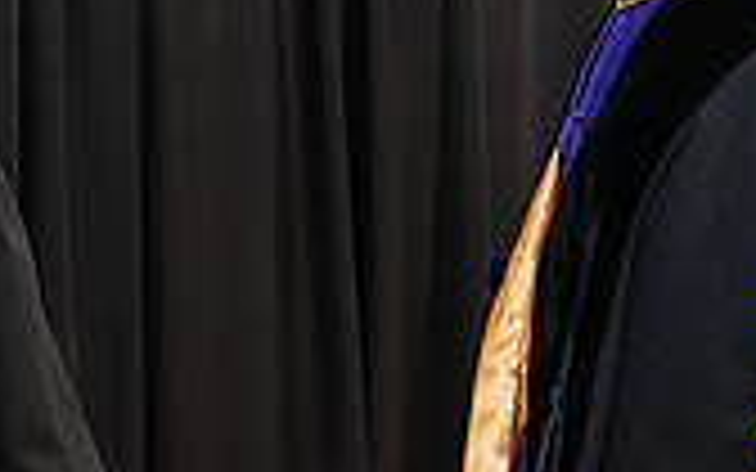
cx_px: 1256
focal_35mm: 232
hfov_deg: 8.8
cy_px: 196
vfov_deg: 5.7
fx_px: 4780
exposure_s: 1/125
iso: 2500
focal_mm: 66
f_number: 5
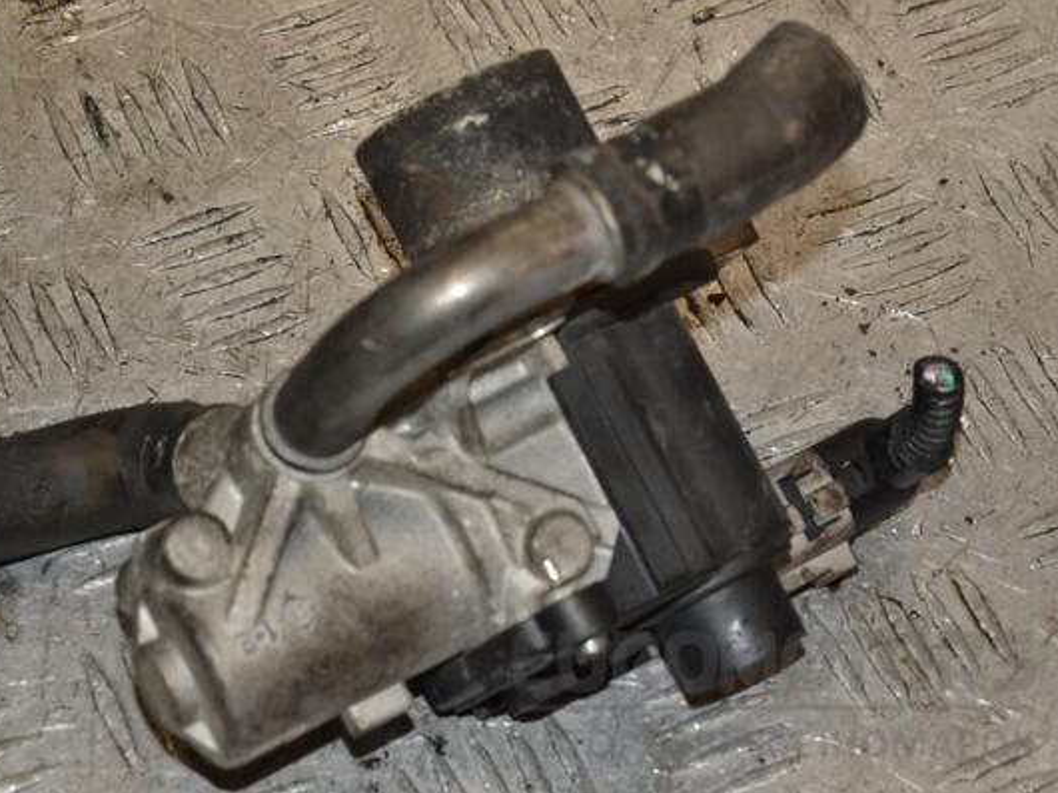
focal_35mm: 123
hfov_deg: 16.1
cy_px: 396
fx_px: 3744
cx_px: 475
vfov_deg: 12.1
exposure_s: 1/200
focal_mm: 75
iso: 800
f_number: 9
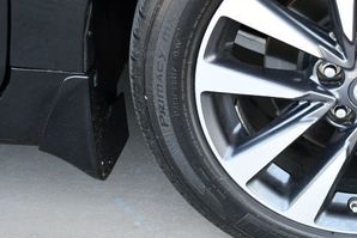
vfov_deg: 13.3
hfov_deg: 19.3
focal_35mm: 103
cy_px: 86
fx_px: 1022
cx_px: 355
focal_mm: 24
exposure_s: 1/250
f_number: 4
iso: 450
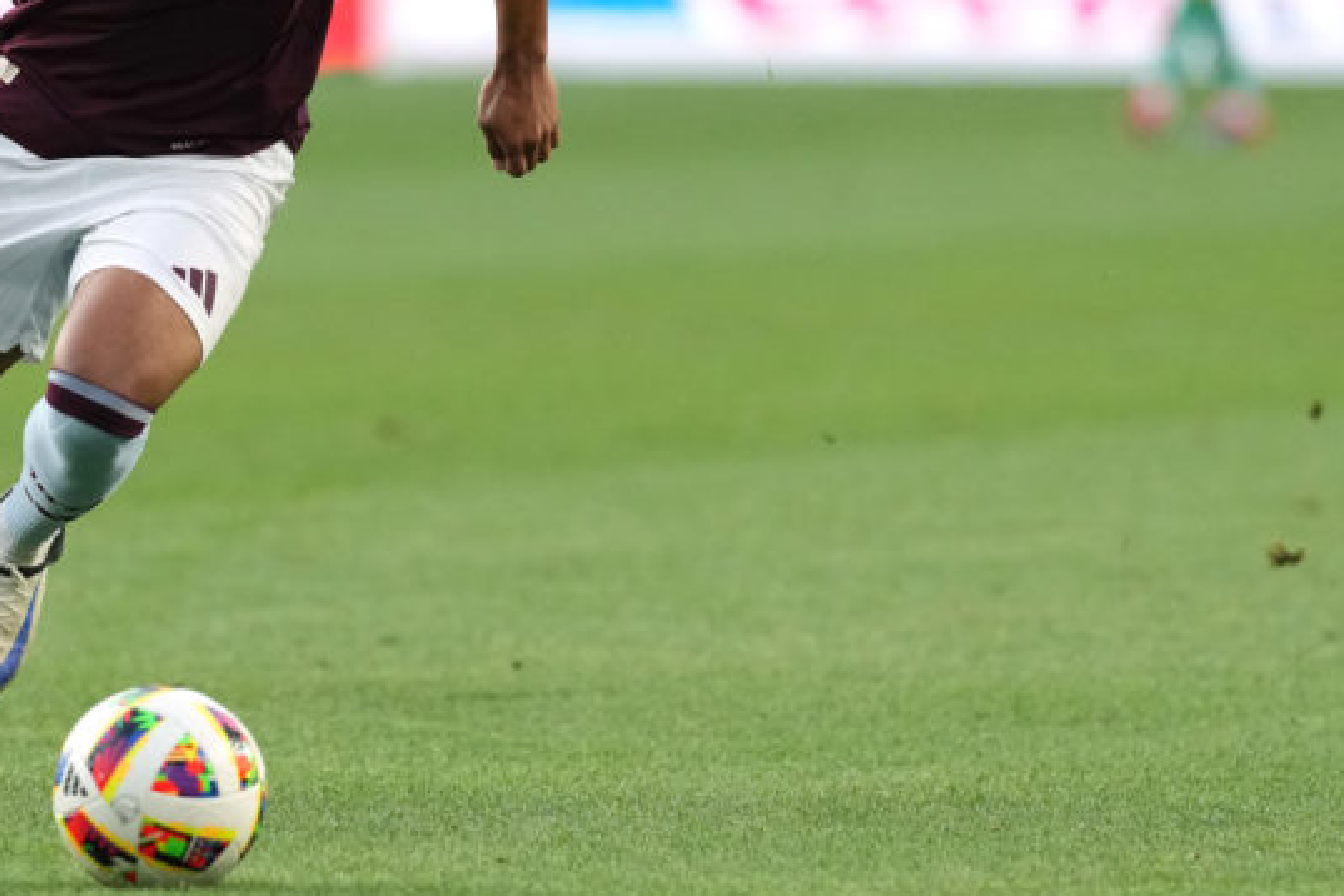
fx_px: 21353
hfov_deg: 3.6
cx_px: 90
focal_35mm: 572
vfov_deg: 2.4
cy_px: 204
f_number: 3.5
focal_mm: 300
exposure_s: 1/1600
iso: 2500
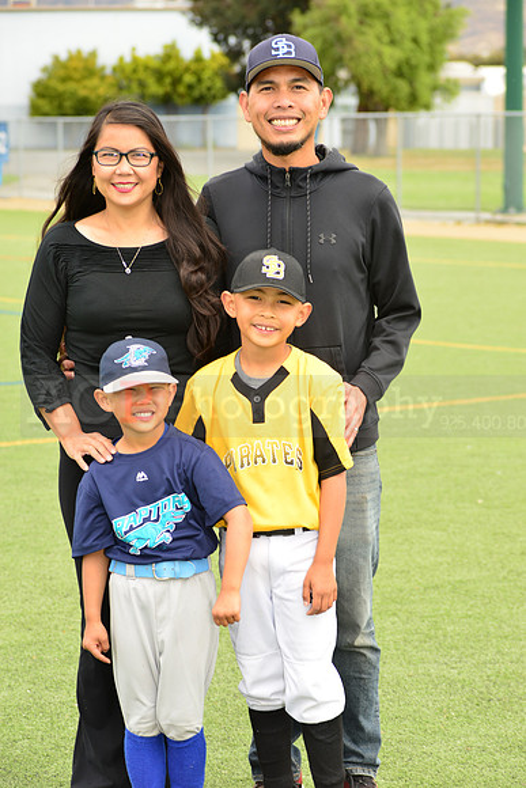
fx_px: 2541
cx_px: 263
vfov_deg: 17.6
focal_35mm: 116
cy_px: 394
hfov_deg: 11.8
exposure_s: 1/200
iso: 250
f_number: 8
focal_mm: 116
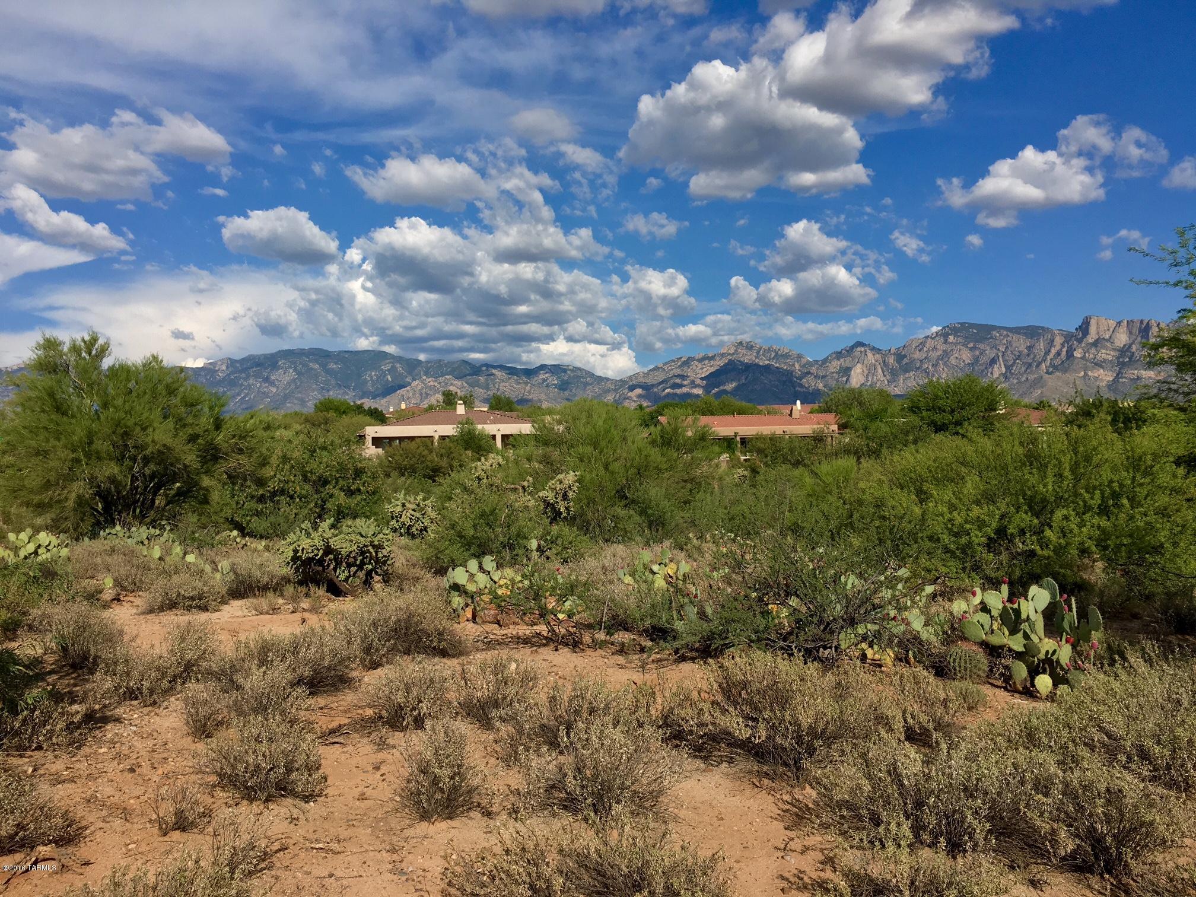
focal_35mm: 29
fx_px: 1002
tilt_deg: +1.5
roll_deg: +1.3
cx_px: 598
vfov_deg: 48.2
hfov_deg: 61.7
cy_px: 448
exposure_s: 1/2331
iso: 25
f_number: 2.2
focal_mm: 4.15
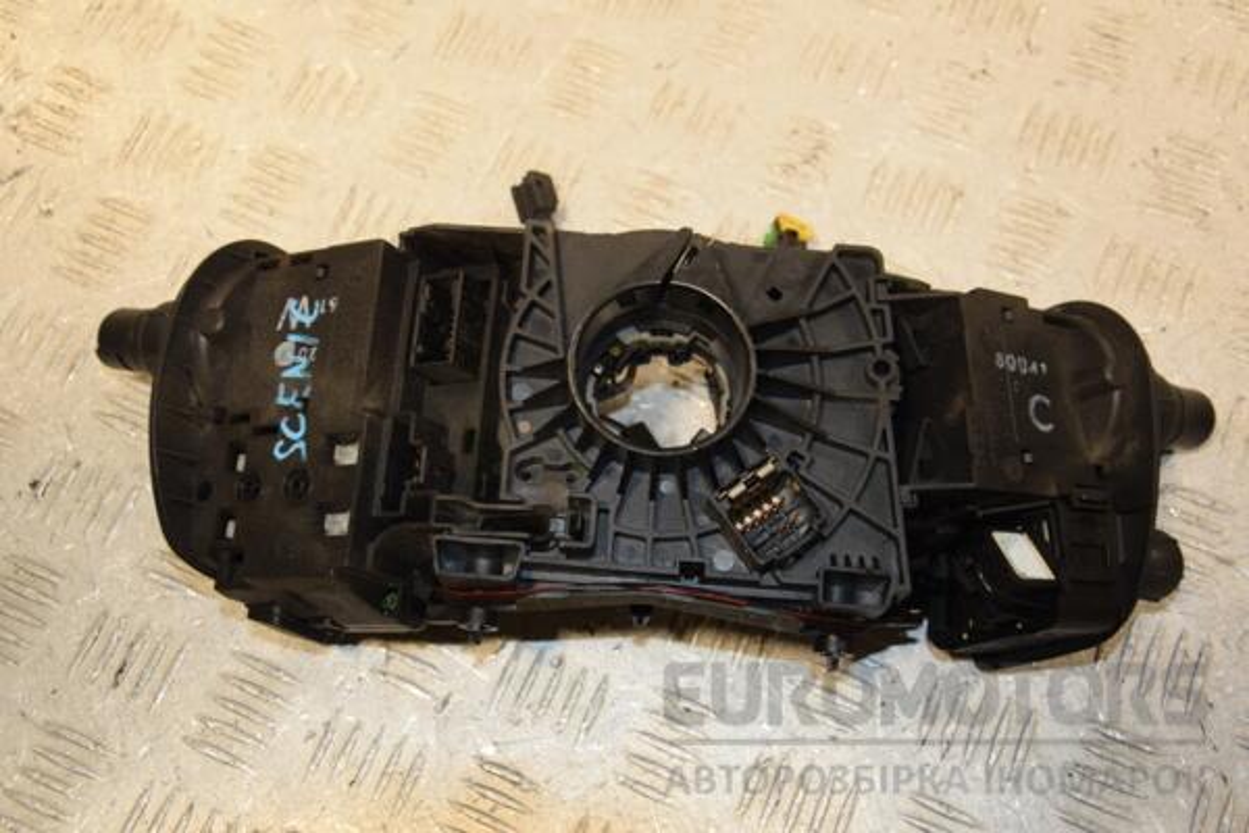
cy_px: 416
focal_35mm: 45
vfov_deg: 29.9
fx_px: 1561
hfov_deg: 43.6
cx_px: 624
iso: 800
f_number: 5.6
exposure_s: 1/200
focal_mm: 30
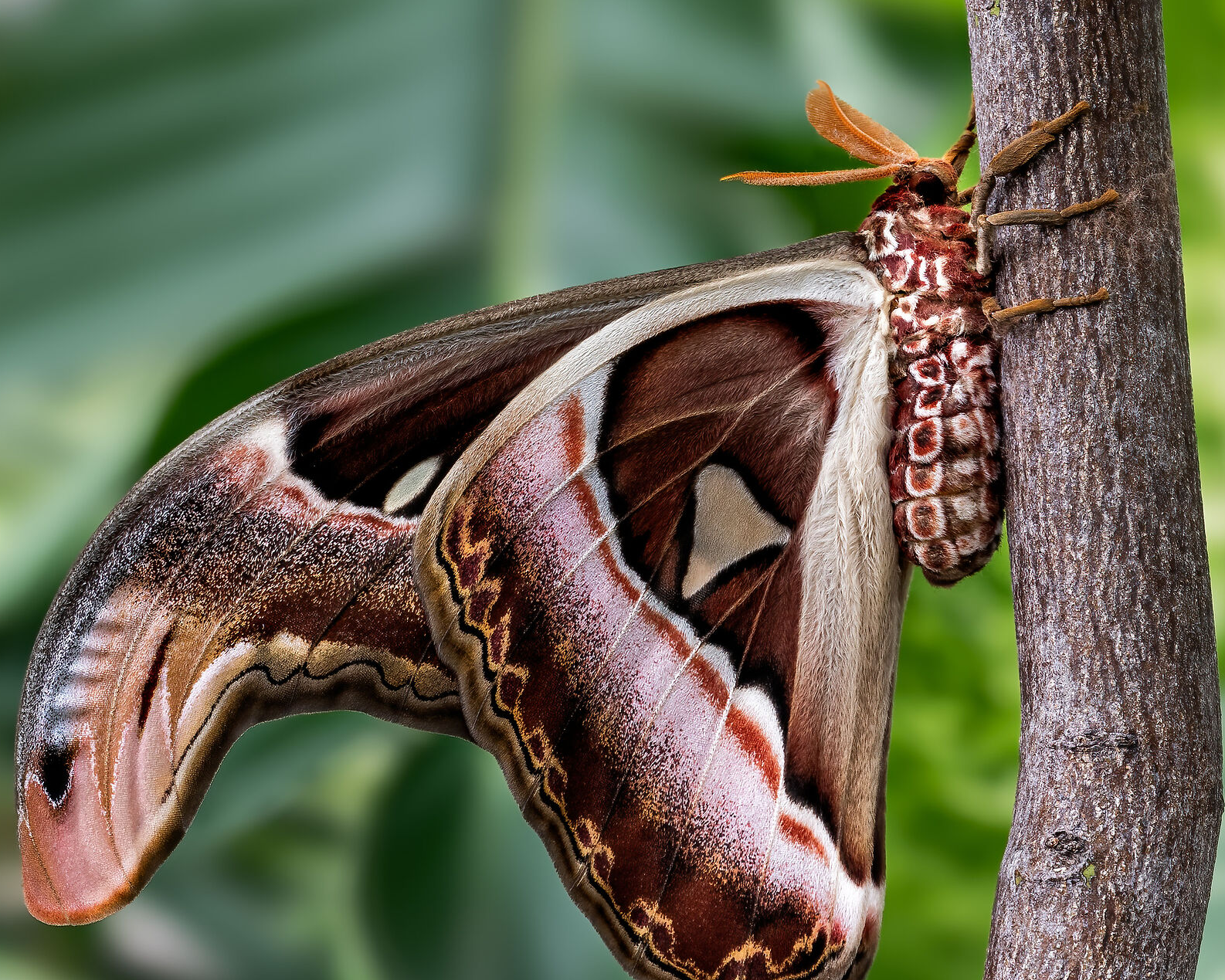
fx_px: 5402
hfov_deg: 12.9
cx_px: 606
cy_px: 553
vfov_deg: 10.4
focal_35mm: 149
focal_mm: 105
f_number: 14
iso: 640
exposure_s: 1/100
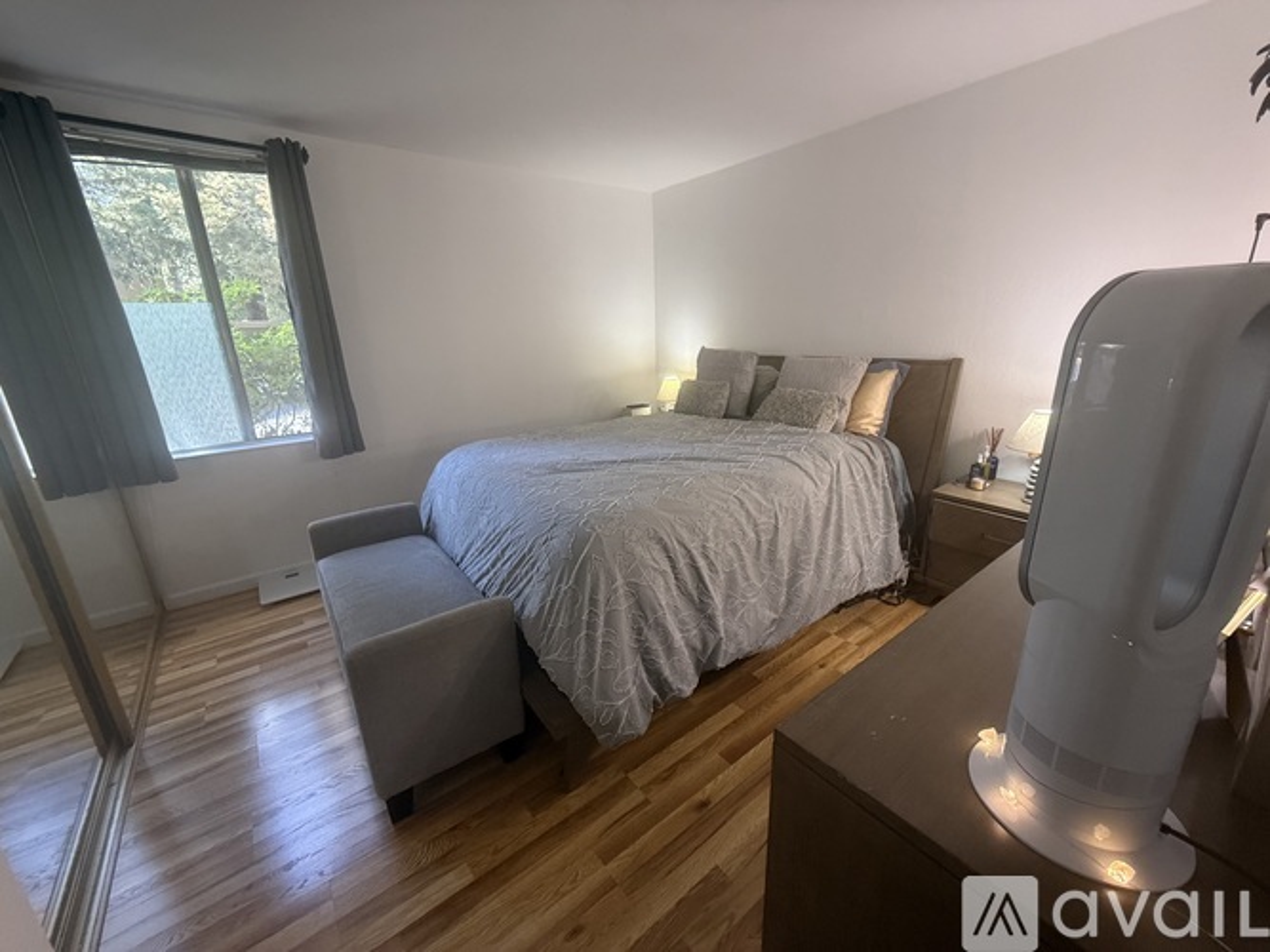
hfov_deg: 102.1
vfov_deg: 85.7
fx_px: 514
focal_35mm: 14
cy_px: 476
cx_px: 635
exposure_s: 1/66
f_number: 2.2
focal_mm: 2.22
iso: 320
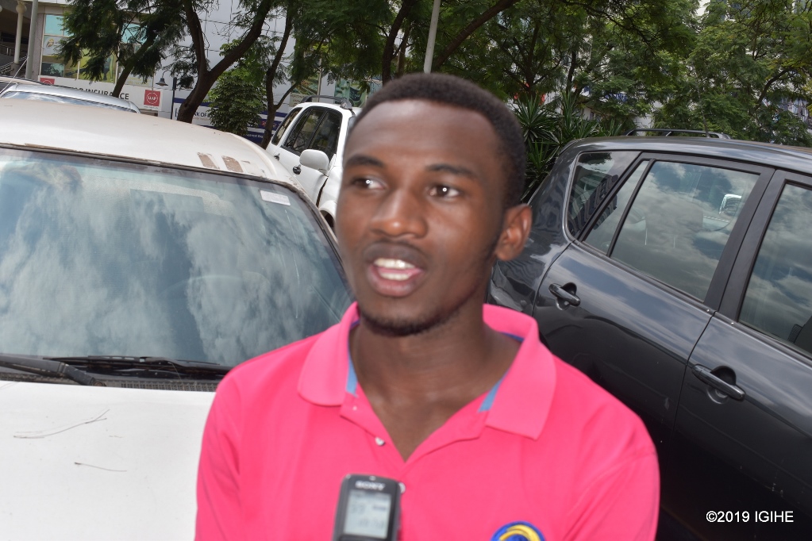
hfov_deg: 47.9
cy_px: 270
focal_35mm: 40
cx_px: 406
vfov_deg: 33.0
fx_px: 913
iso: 100
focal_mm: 27
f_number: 11
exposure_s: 1/200
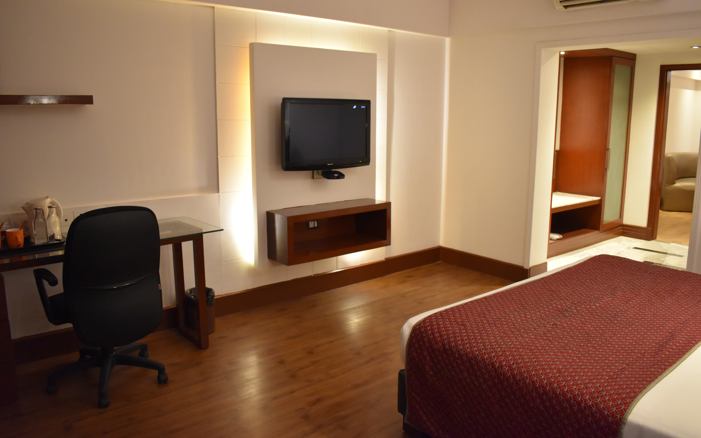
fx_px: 535
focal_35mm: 28
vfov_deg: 44.5
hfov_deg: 66.5
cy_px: 210
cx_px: 349
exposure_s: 1/60
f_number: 3.5
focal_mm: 18
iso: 2800
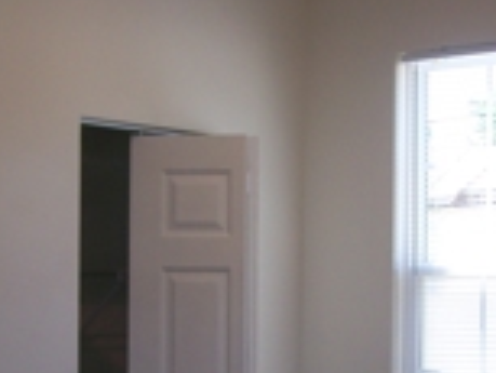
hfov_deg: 19.8
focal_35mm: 99
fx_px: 1420
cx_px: 245
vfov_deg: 14.8
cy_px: 318
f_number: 2.8
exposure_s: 1/60
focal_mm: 6.3
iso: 80
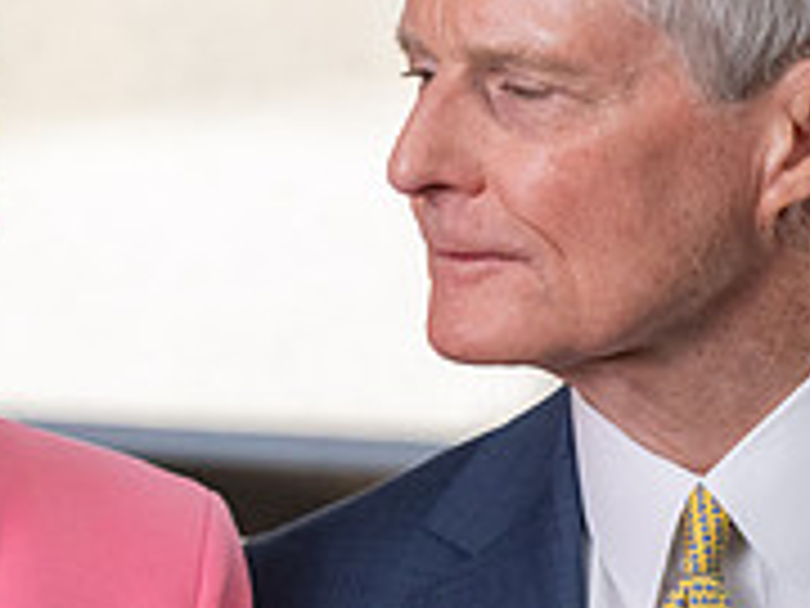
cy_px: 322
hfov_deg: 5.5
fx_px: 8354
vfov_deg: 4.2
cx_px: 194
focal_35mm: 357
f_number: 4
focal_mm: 115
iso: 2000
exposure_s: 1/400
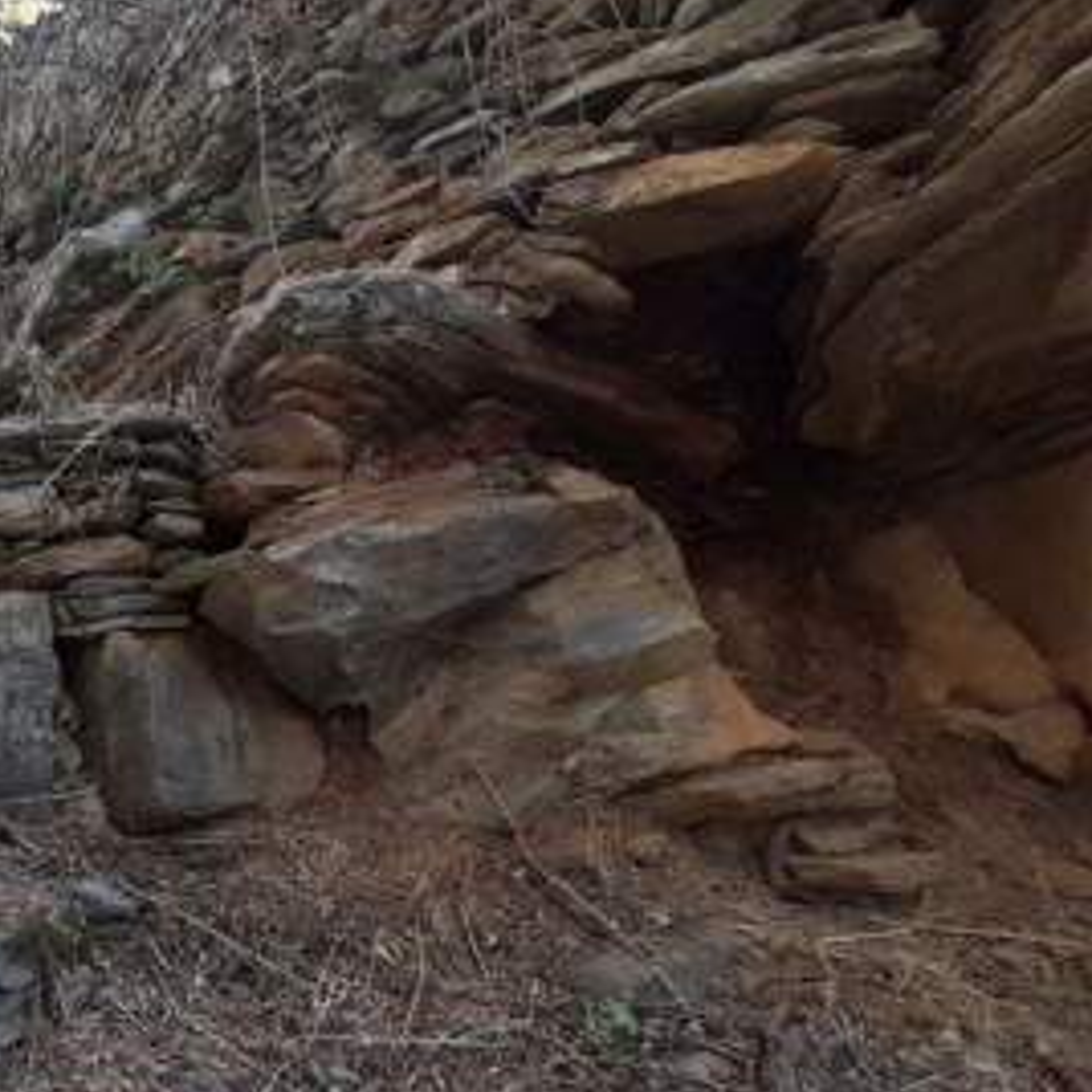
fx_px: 892
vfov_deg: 61.5
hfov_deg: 48.3
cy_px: 721
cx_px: -61
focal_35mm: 25
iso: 50
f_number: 2.2
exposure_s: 1/100
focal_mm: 1.42
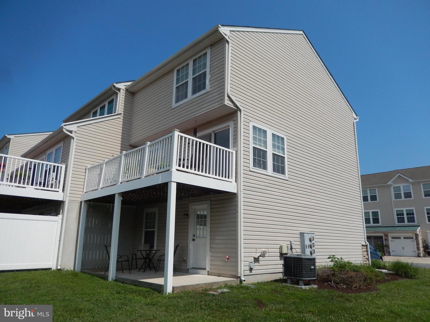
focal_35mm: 25
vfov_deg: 54.9
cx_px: 215
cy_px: 161
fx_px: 311
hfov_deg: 69.4
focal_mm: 4.5
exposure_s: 1/800
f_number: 6.8
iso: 125
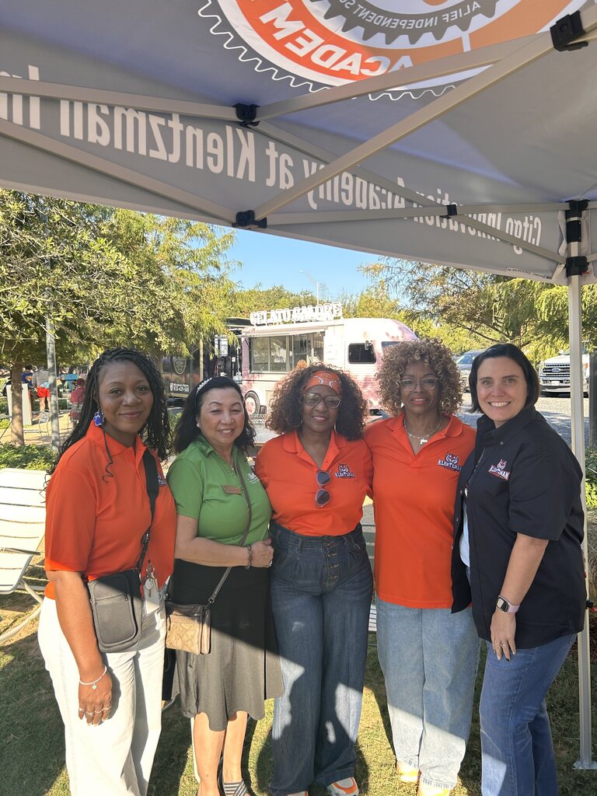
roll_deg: +2.8
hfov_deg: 53.1
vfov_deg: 67.3
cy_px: 398
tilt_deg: -3.4
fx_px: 598
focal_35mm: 26
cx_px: 298
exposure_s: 1/621
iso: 50
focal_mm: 5.7
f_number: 1.5
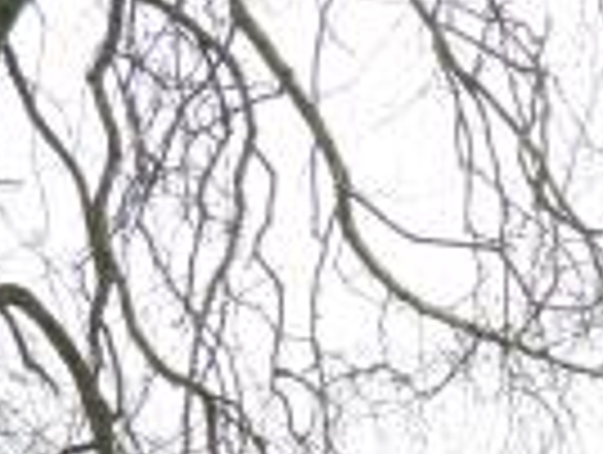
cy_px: 832
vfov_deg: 9.4
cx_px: 873
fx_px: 2635
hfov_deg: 12.5
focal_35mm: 151
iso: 110
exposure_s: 1/500
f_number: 3.3
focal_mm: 6.2
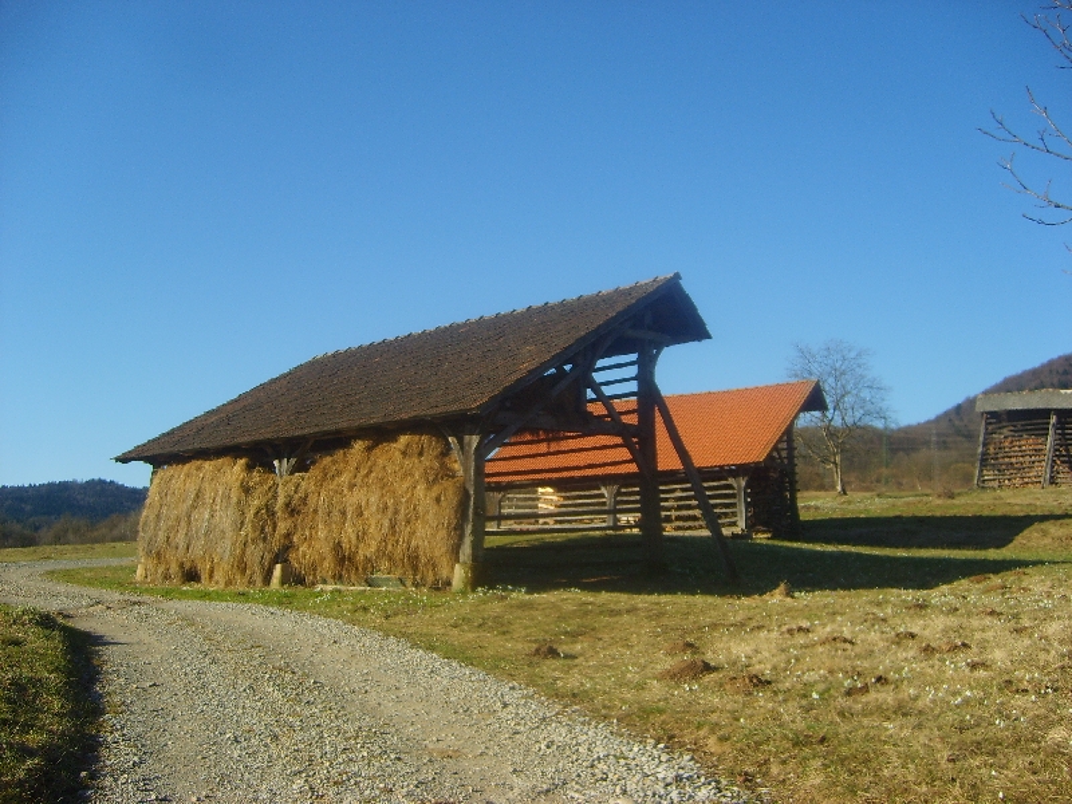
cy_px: 402
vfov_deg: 40.7
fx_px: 1084
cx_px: 536
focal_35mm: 35
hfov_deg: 52.6
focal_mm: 5.8
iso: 50
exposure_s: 1/750
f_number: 2.8
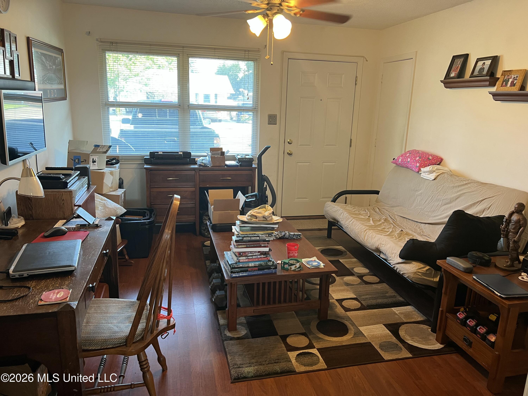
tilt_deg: -13.7
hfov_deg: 67.3
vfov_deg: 53.1
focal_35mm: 26
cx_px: 264
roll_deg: -2.1
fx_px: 397
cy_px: 198
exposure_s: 1/60
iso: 125
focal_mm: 5.7
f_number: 1.5
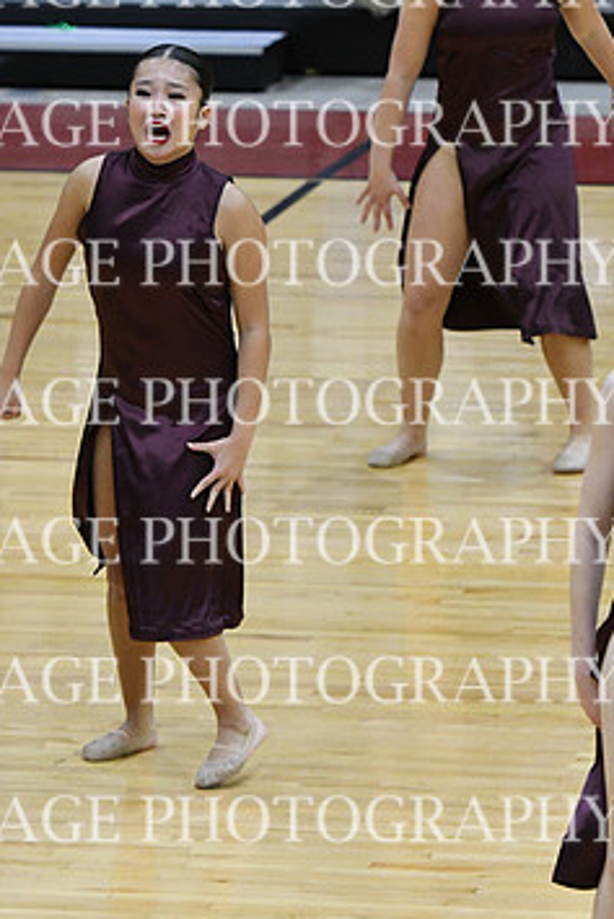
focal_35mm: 330
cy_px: 471
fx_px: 8434
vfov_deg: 6.2
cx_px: 123
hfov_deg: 4.2
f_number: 3.5
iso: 4000
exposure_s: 1/400
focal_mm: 135
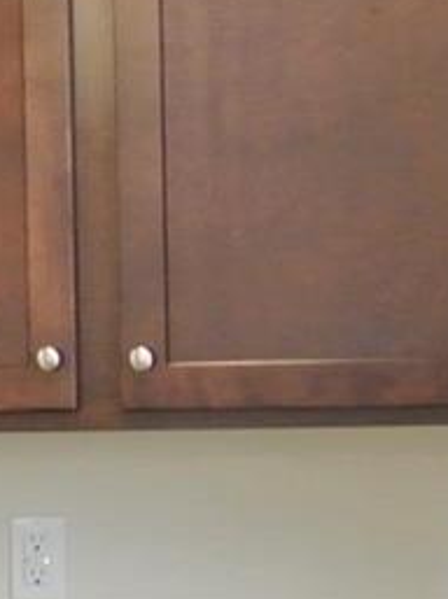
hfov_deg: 7.6
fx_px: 3114
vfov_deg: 10.9
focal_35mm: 180
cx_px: -651
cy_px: 580
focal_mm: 11.4
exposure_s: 1/20
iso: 800
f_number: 3.5
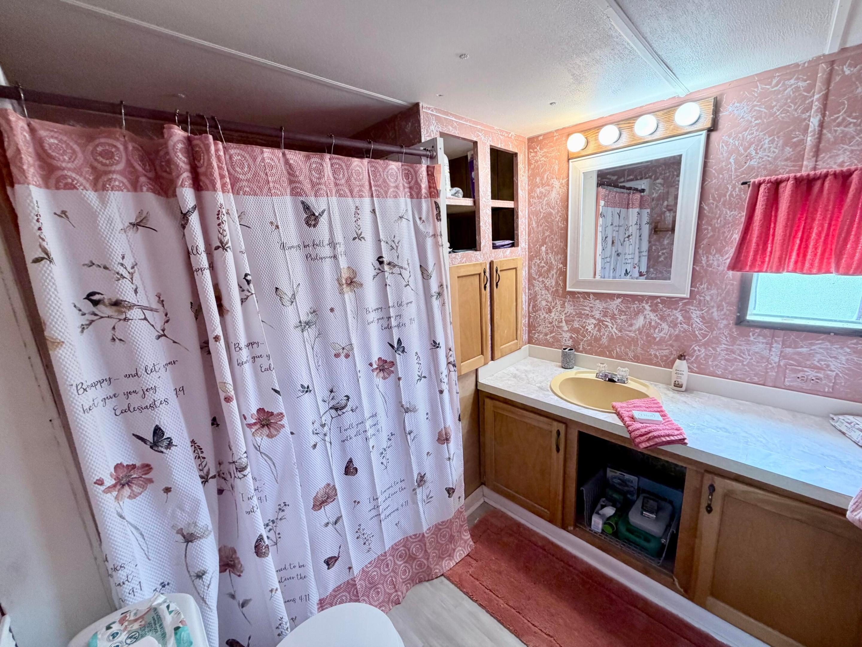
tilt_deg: -12.9
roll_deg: +3.3
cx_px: 431
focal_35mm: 14
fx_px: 349
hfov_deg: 102.1
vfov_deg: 85.7
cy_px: 324
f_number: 2.2
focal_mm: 2.22
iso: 250
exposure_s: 1/60
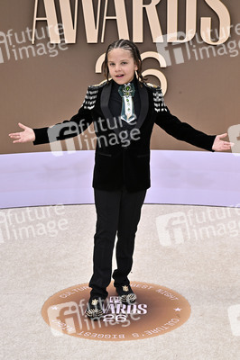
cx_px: 120
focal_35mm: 62
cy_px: 180
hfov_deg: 21.9
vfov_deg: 32.4
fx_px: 621
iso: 400
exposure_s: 1/320
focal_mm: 62
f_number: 11
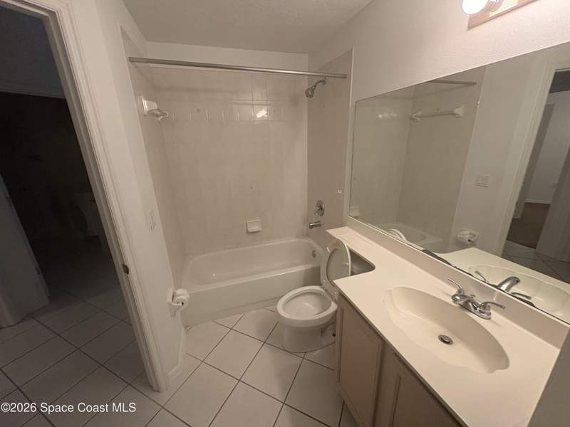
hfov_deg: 102.1
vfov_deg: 85.7
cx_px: 285
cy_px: 214
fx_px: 231
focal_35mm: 14
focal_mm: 2.22
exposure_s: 1/60
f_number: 2.2
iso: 160
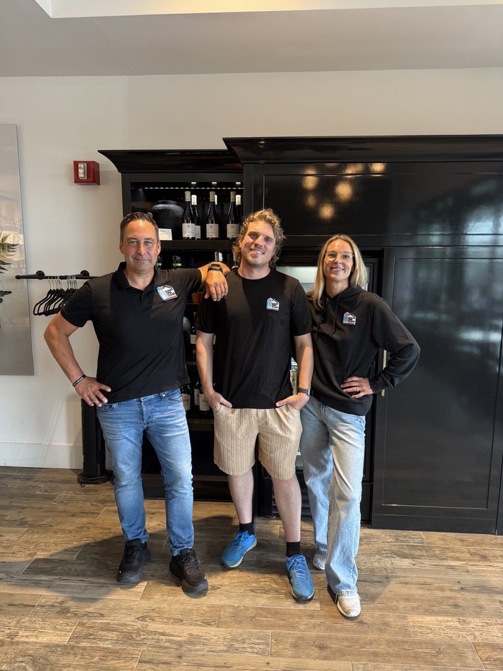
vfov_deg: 71.6
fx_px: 465
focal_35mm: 24
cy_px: 336
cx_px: 252
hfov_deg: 56.8
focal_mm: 6.76
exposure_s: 1/60
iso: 100
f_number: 1.78
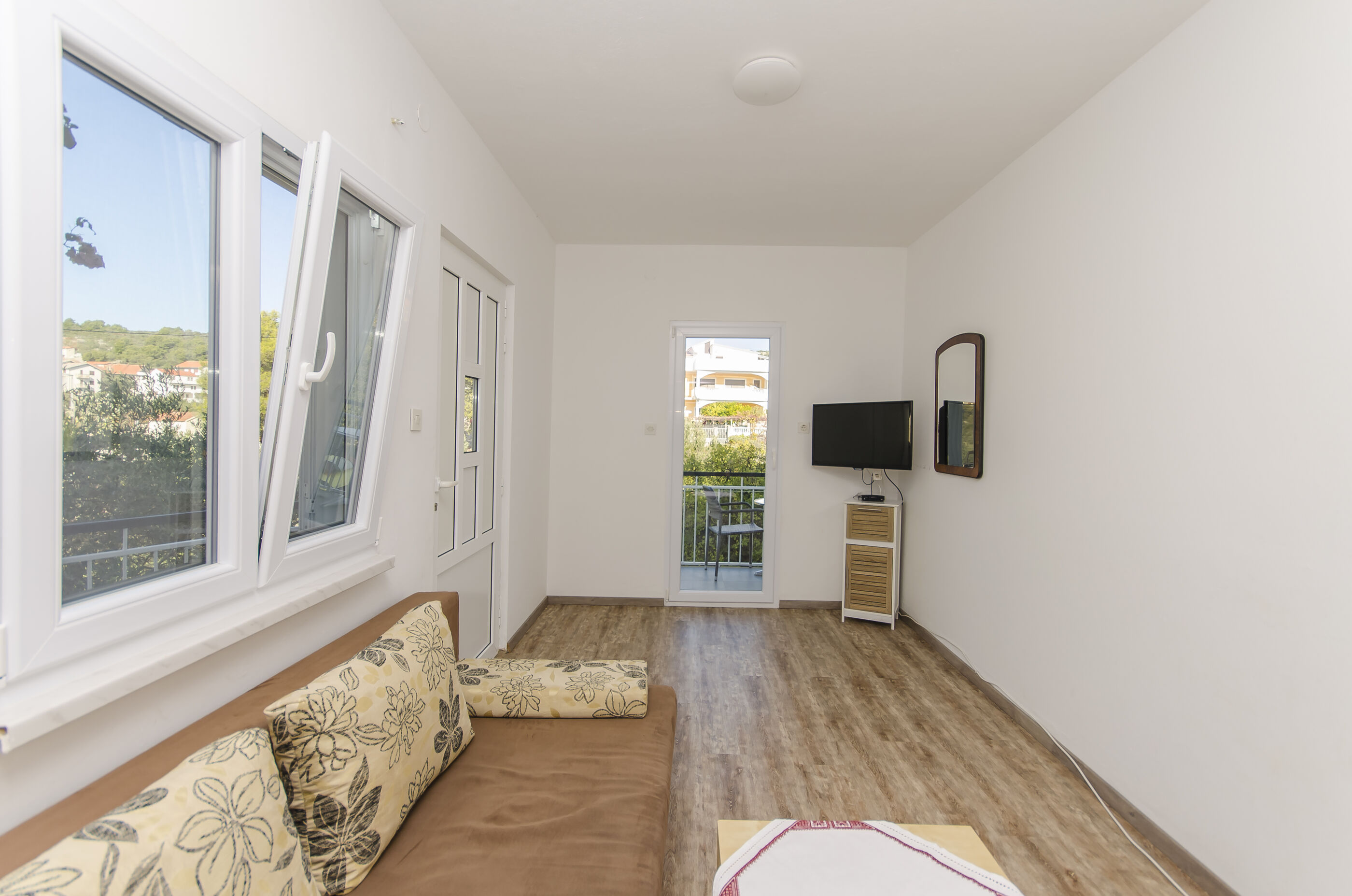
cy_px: 448
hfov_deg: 100.5
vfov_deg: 77.1
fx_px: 562
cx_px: 676
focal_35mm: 15
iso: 100
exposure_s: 1/100
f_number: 6.3
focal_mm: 10
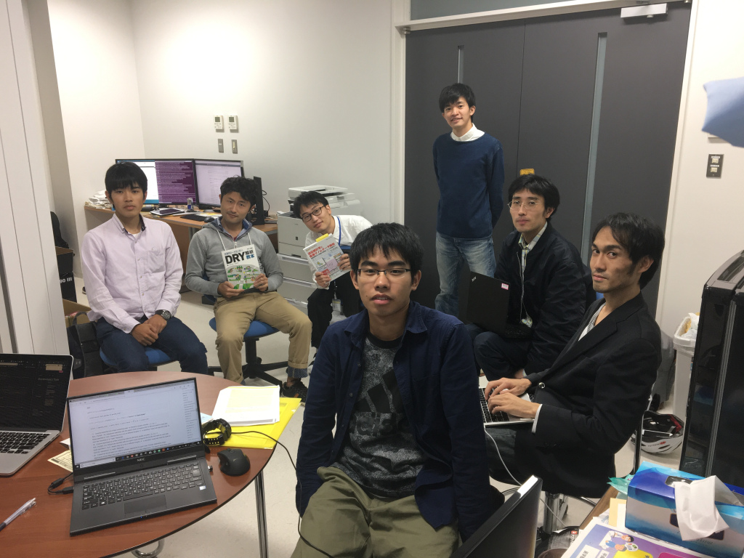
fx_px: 623
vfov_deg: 48.2
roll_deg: +0.3
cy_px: 279
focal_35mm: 29
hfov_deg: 61.7
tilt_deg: -13.9
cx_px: 372
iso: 50
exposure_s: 1/30
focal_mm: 4.15
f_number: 2.2
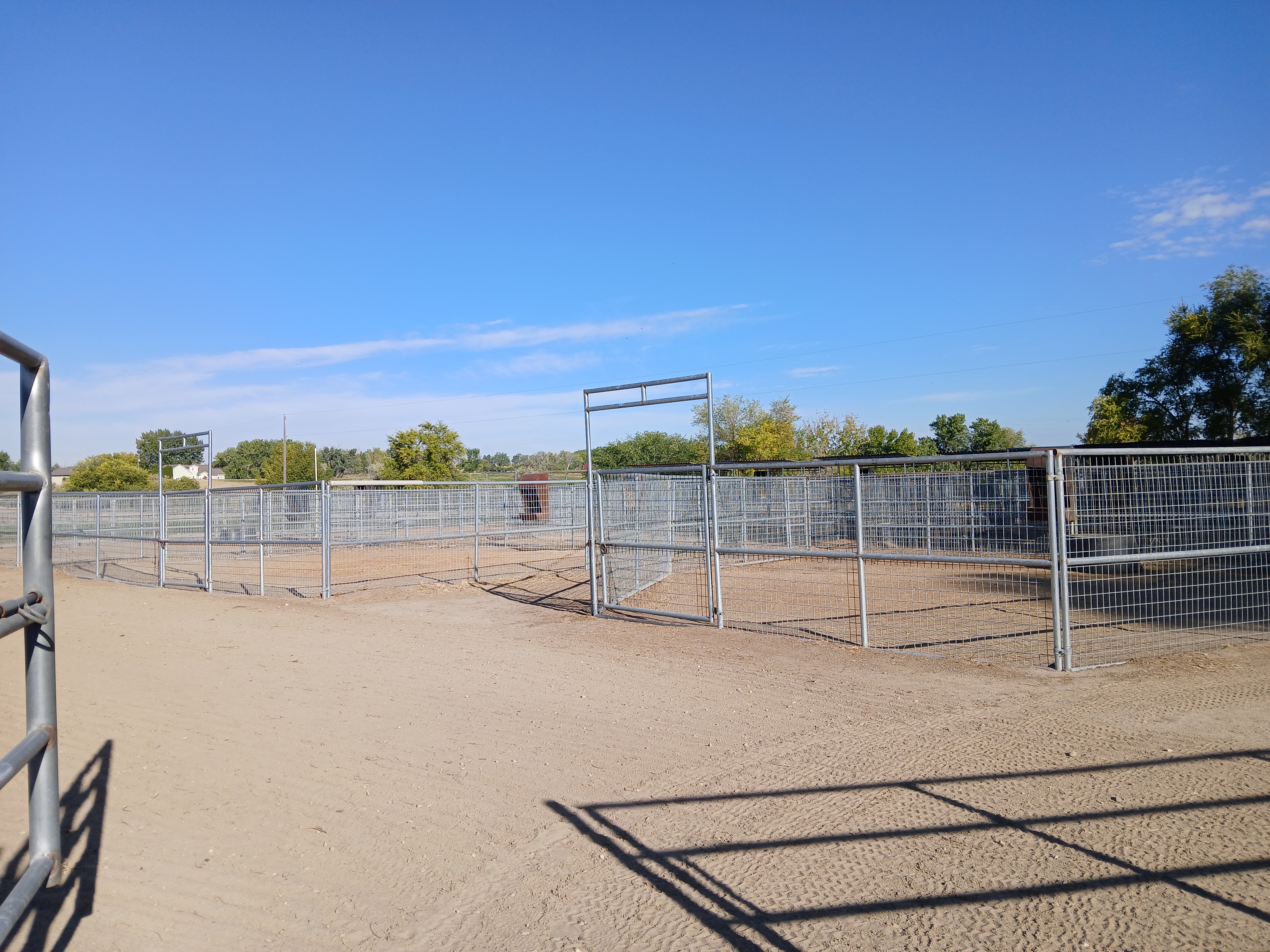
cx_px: 635
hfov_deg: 67.3
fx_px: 954
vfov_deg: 53.1
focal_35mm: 26
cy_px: 476
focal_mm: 3.98
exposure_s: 1/690
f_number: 1.8
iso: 20
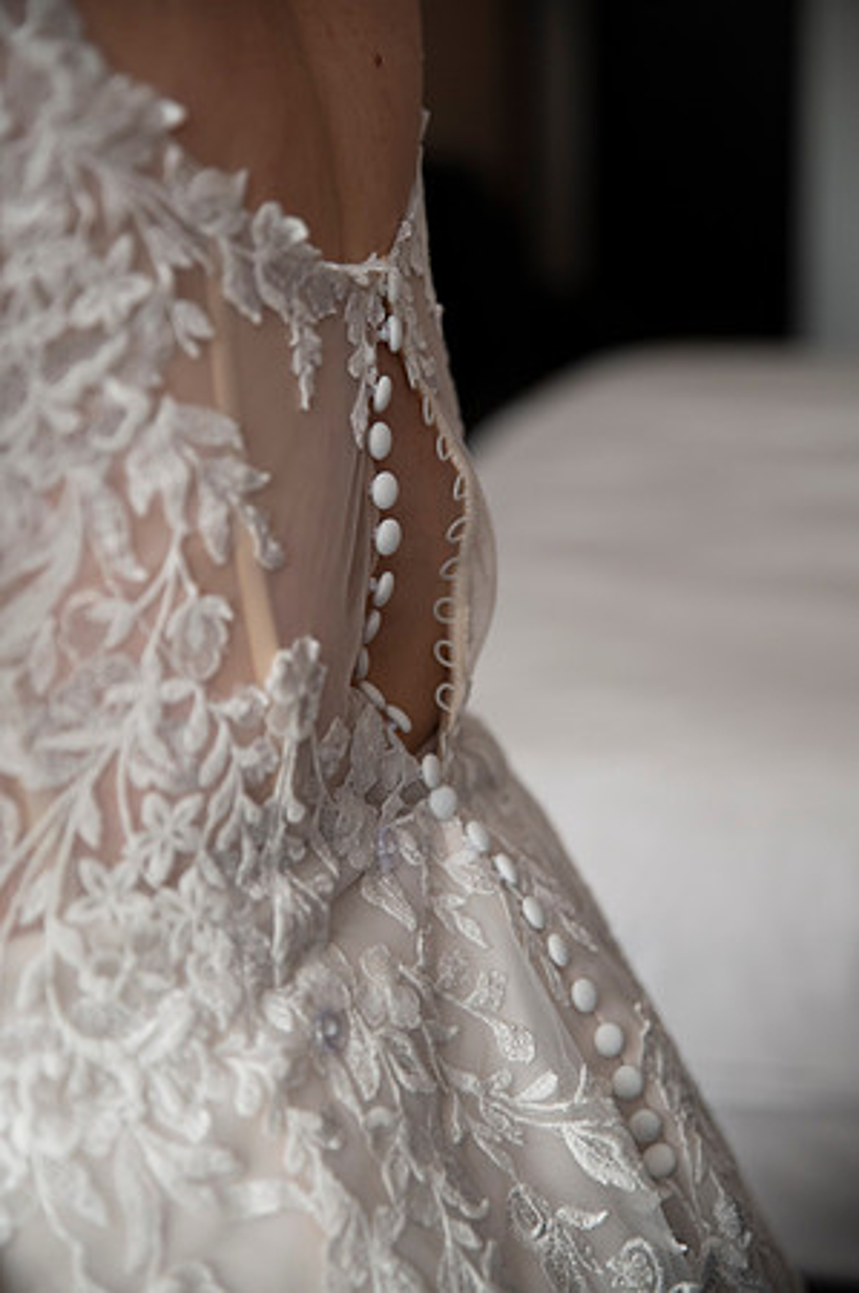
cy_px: 646
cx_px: 430
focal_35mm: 70
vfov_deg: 28.9
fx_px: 2511
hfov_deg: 19.4
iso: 1600
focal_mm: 70
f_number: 2.8
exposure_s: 1/1600
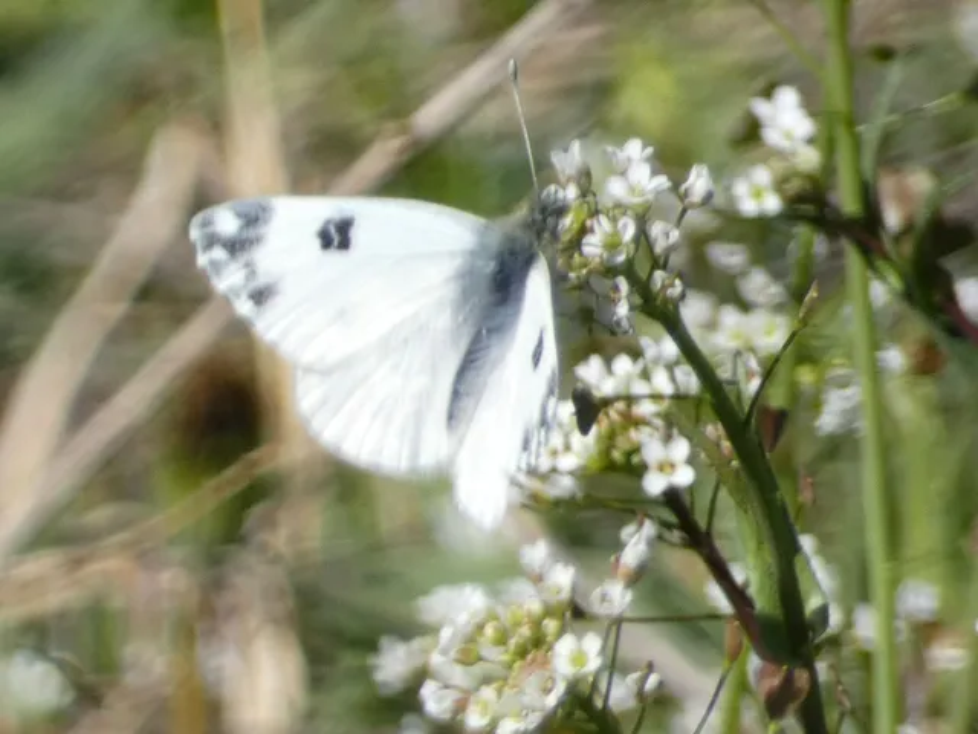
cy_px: 367
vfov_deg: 1.4
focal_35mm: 1086
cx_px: 489
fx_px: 30683
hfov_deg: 1.8
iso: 80
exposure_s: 1/160
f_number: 5.7
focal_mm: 194.6
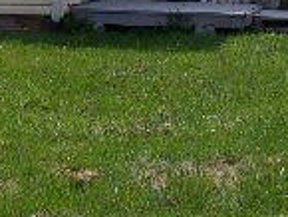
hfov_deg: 8.4
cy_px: -153
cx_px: -56
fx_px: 1948
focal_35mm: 234
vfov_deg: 6.2
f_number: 13.1
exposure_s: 1/100
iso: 80
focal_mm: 9.5
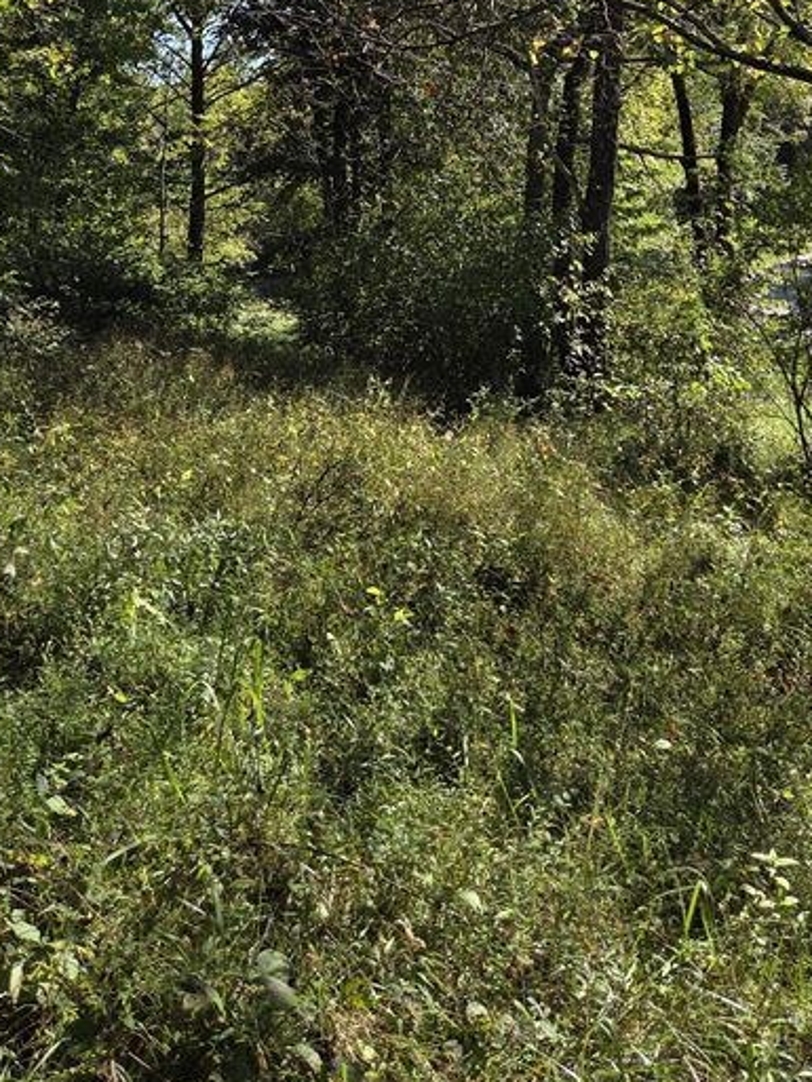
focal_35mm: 43
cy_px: 107
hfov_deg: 33.6
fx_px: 1344
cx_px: 363
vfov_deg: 40.5
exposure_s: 1/2277
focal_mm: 5.4
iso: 80
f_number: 1.8
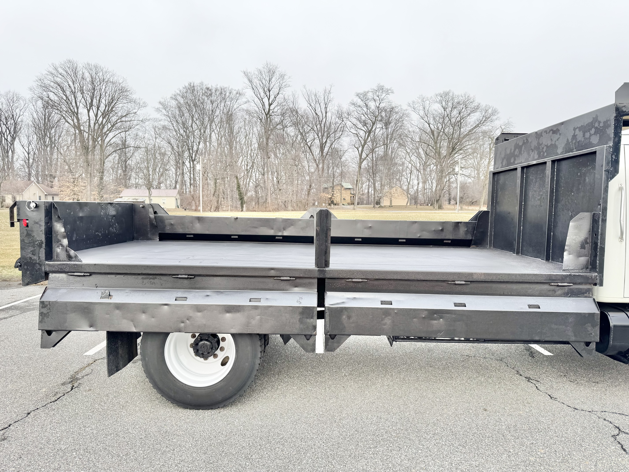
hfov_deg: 71.6
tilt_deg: -6.5
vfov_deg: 56.8
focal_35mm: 24
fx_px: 436
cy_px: 236
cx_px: 314
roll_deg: -0.1
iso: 64
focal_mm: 6.76
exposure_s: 1/244
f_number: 1.78
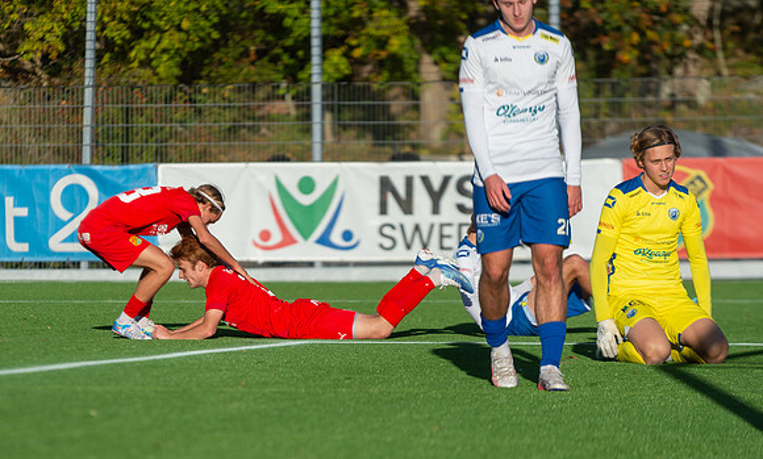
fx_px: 6017
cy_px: 355
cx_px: 229
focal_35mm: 292
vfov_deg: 4.4
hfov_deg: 7.3
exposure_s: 1/1600
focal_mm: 200
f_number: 3.2
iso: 100
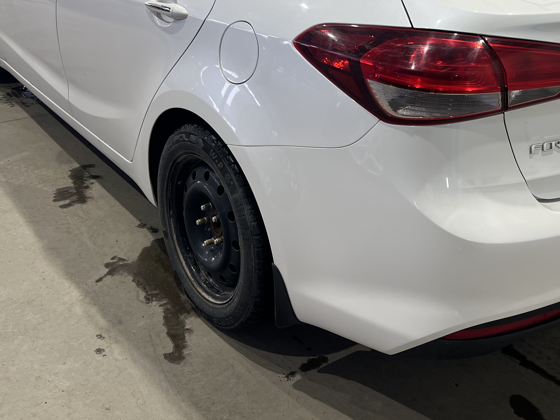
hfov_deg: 43.4
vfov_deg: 32.8
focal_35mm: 43
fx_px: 696
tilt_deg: -17.0
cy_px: 92
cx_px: 362
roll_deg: -2.7
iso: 64
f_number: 1.5
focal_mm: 5.7
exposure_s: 1/120
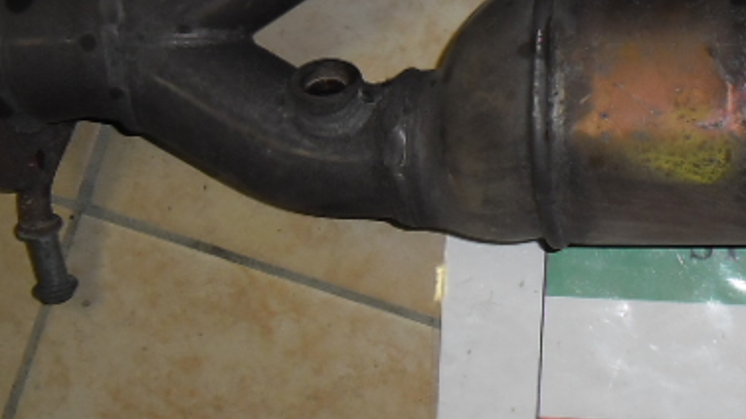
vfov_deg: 15.1
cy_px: 164
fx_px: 1582
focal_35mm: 80
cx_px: 805
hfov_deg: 24.8
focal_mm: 4.9
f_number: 3.5
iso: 80
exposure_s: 1/45
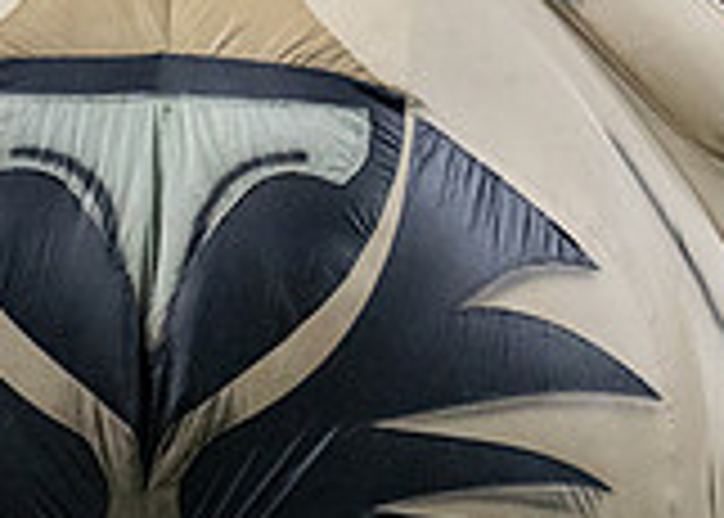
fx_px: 6683
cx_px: 46
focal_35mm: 325
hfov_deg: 6.2
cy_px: 1123
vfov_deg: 4.4
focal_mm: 70
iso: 3200
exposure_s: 1/1250
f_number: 2.8
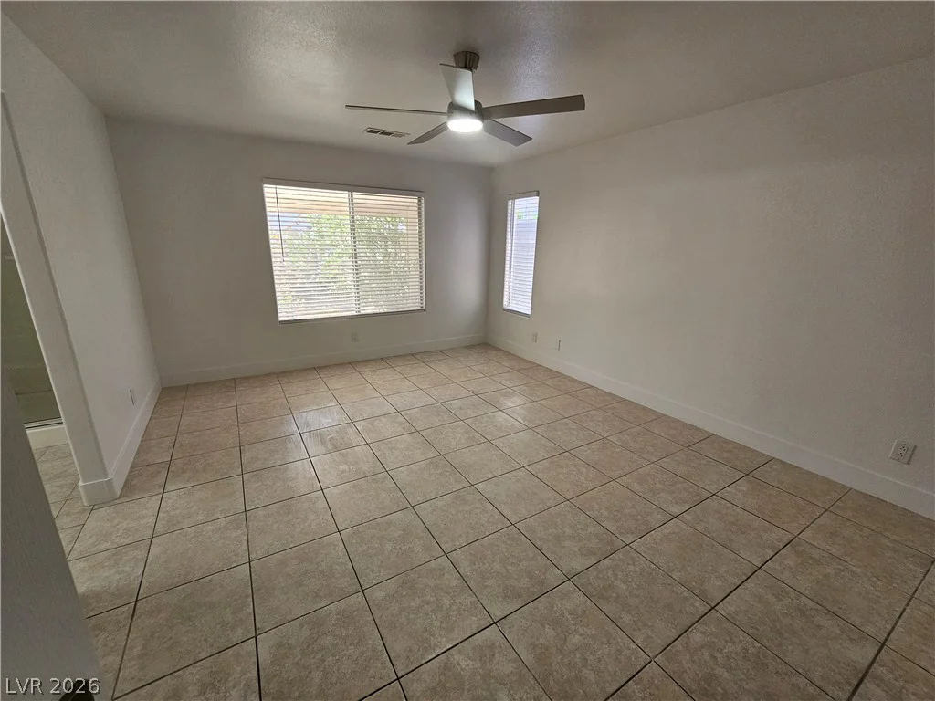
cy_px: 350
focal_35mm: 13
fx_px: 351
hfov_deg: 106.2
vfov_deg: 89.9
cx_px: 468
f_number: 2.2
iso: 100
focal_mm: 2.2
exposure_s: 1/120
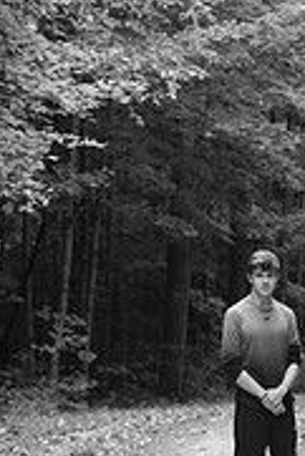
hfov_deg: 7.9
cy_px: 305
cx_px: 267
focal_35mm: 174
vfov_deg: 11.8
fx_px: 2207
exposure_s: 1/320
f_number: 2.8
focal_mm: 70
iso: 500
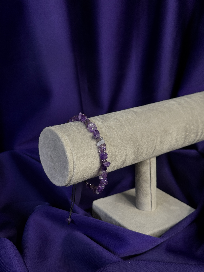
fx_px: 377
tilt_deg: -18.5
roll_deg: +1.9
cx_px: 102
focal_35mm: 48
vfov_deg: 39.7
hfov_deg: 30.3
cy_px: 136
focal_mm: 6.76
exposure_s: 1/121
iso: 50
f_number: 1.78
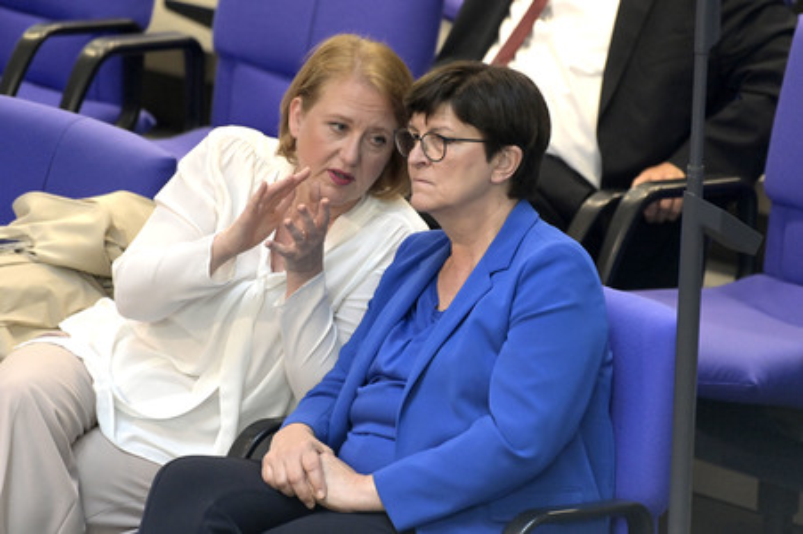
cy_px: 267
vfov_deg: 2.7
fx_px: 11144
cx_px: 402
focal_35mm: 500
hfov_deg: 4.1
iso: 8000
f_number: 5.6
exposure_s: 1/320
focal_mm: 500
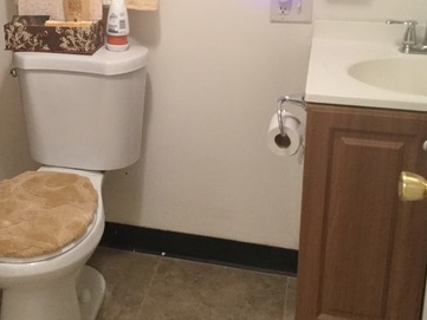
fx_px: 679
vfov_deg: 26.2
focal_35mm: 55
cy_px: 71
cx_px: 111
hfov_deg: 34.3
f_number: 2.4
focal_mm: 3.3
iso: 200
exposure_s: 1/24
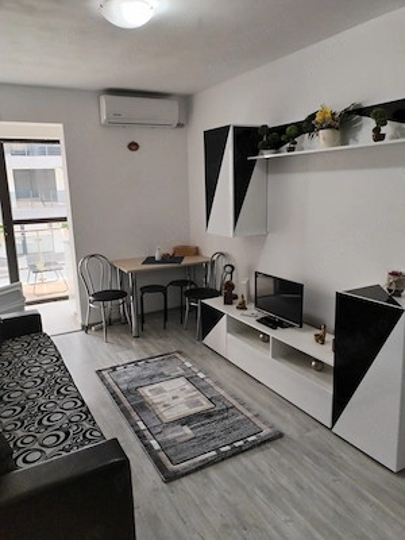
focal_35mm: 29
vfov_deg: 61.7
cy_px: 270
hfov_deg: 48.2
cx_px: 202
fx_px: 452
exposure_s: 1/50
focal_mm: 4.75
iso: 199
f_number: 1.8
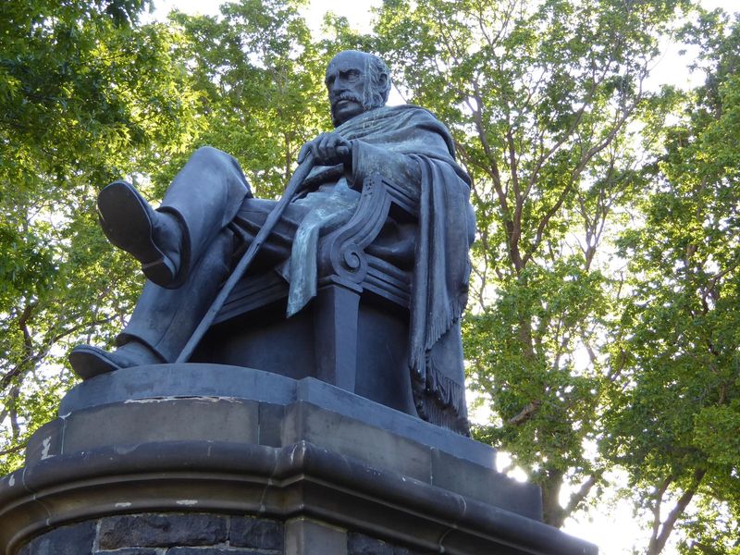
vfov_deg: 17.4
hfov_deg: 23.0
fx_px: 1817
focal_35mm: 85
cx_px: 370
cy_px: 278
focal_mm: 14.1
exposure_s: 1/60
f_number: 4.7
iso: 160
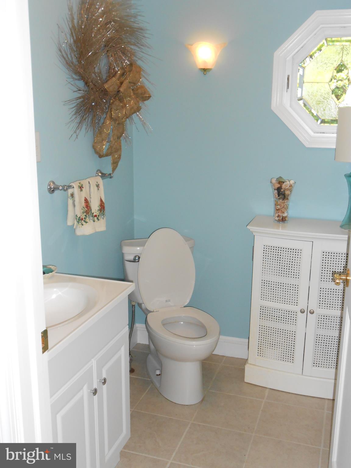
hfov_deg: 37.7
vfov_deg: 49.0
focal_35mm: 38
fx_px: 514
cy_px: 234
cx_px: 176
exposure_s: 1/30
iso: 250
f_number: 4.2
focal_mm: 6.8
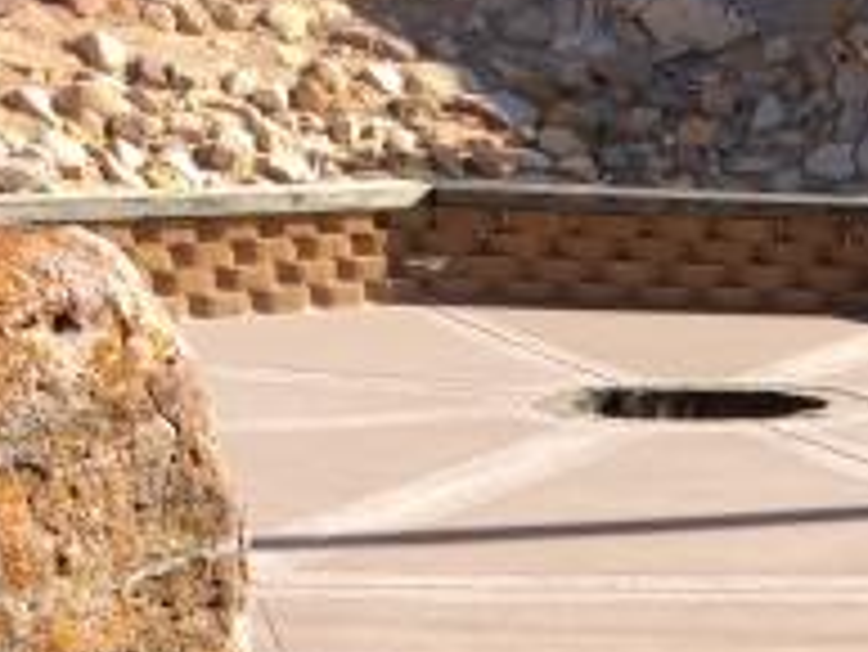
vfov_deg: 13.6
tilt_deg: -16.9
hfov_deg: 18.0
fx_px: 2660
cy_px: 791
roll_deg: +0.9
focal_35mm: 106
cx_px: 904
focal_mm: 3.3
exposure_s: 1/841
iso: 32
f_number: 2.4
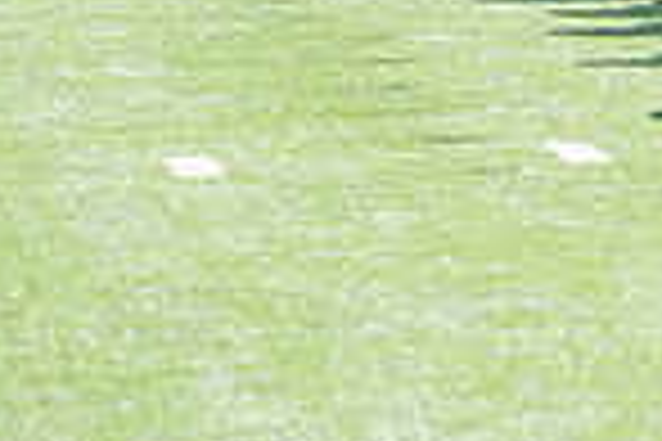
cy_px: -387
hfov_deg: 4.7
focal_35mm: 434
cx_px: 1144
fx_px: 7980
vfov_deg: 3.1
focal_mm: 110
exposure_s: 1/1000
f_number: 4.5
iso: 200
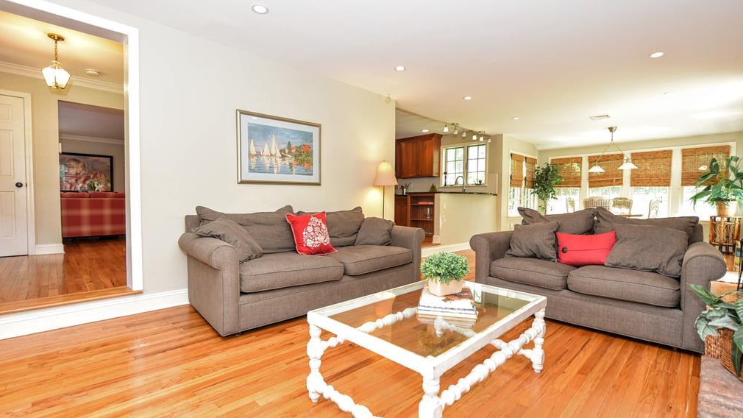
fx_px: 335
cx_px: 374
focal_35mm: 17
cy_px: 212
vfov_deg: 63.9
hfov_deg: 95.9
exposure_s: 1/60
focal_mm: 16
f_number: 4
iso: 800
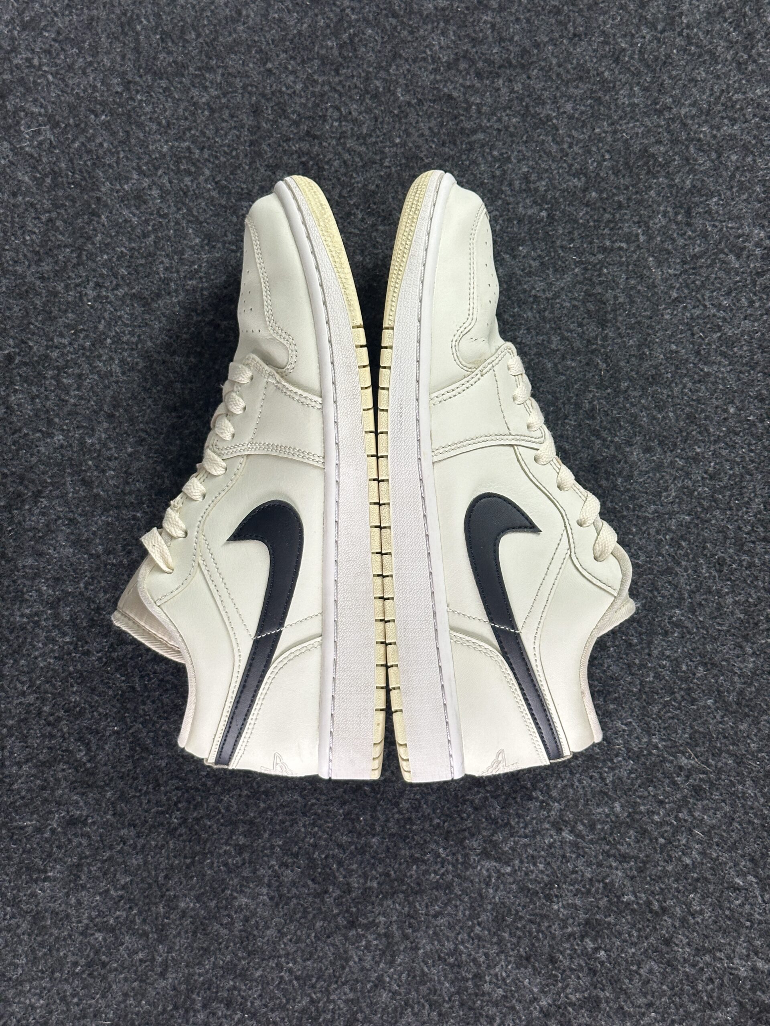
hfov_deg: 30.3
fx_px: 1424
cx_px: 385
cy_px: 513
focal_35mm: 48
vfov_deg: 39.7
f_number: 1.78
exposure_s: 1/50
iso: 160
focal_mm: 6.86
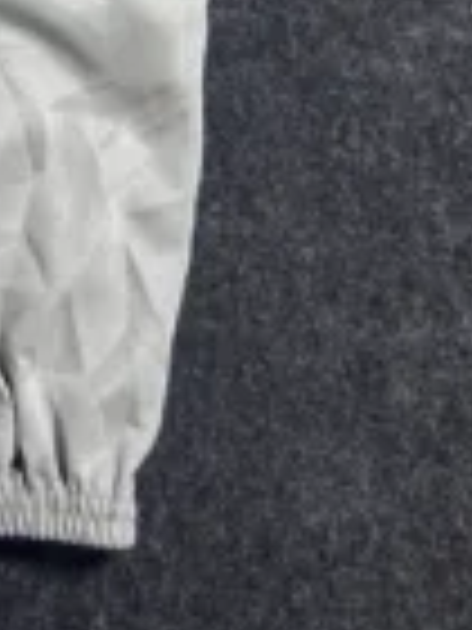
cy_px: -488
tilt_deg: -58.5
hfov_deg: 13.9
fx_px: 1800
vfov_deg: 16.7
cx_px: -252
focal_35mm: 99
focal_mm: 5.7
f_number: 1.5
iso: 160
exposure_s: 1/50
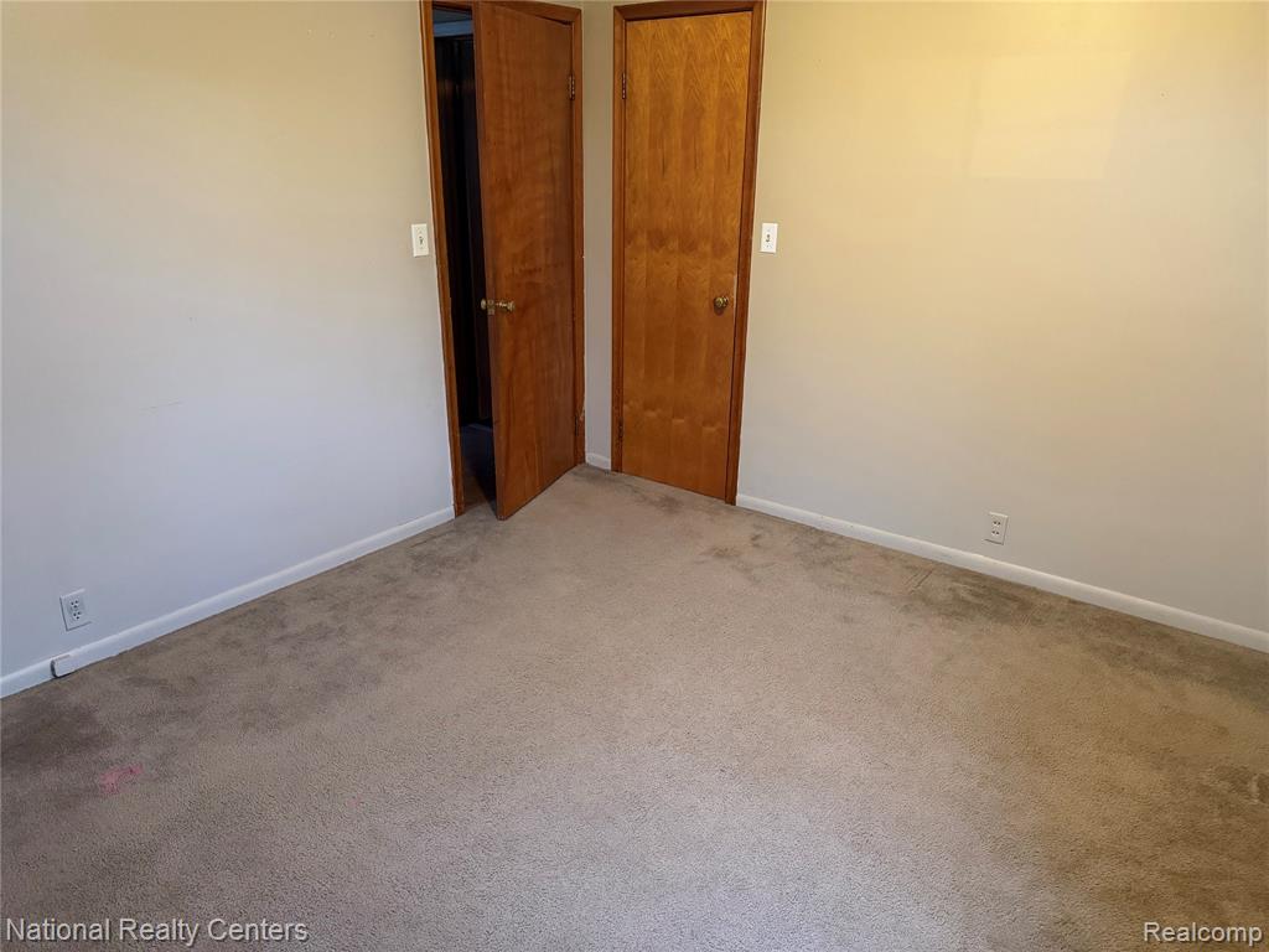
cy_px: 476
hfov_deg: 71.6
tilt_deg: -20.6
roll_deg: -0.2
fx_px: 880
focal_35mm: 24
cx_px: 634
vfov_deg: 56.8
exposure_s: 1/40
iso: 800
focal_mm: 6.76
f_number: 1.78
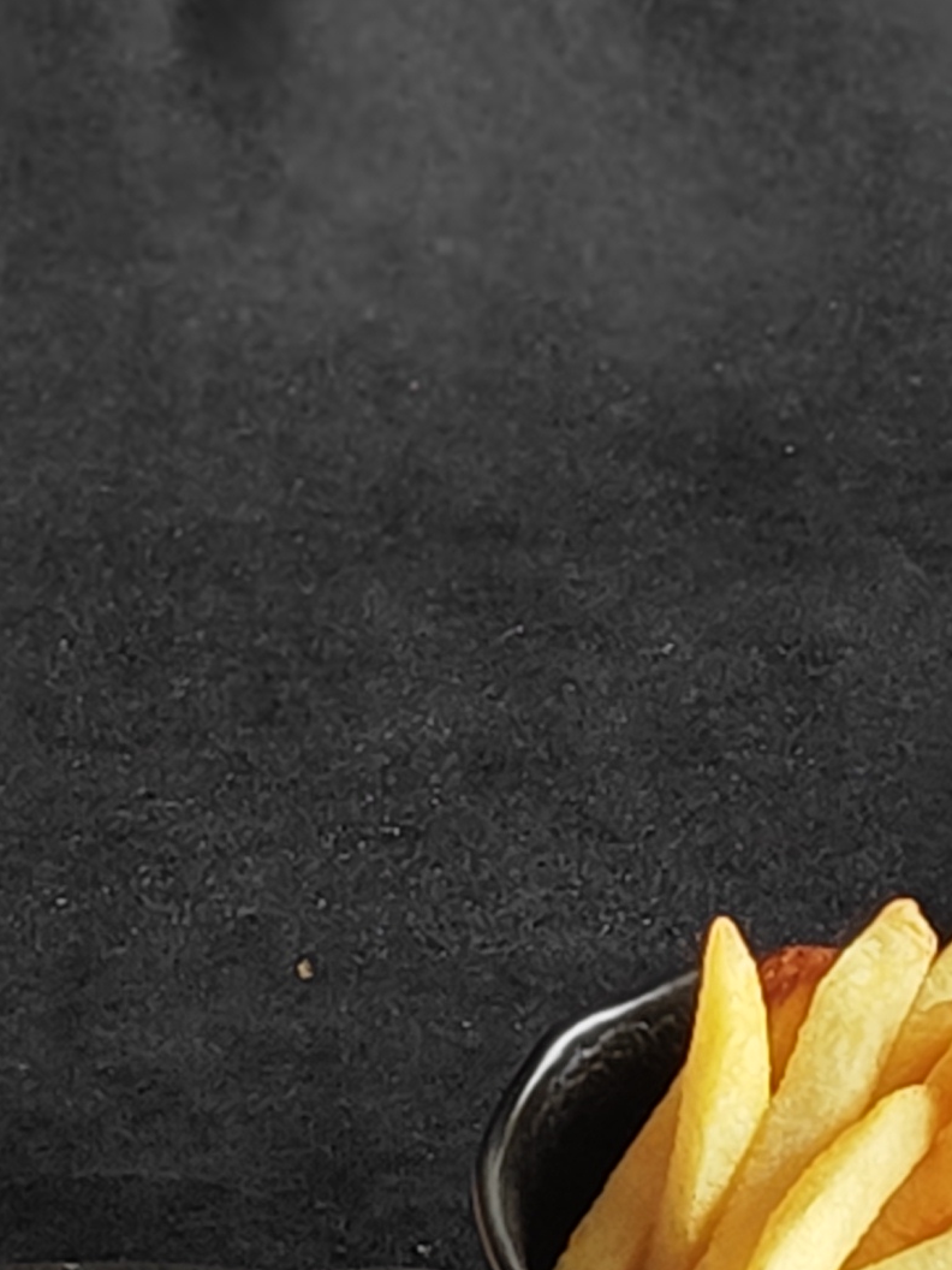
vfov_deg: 10.2
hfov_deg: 7.6
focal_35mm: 194
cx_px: 204
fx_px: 7114
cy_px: 1043
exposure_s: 1/59
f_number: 0.95
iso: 100
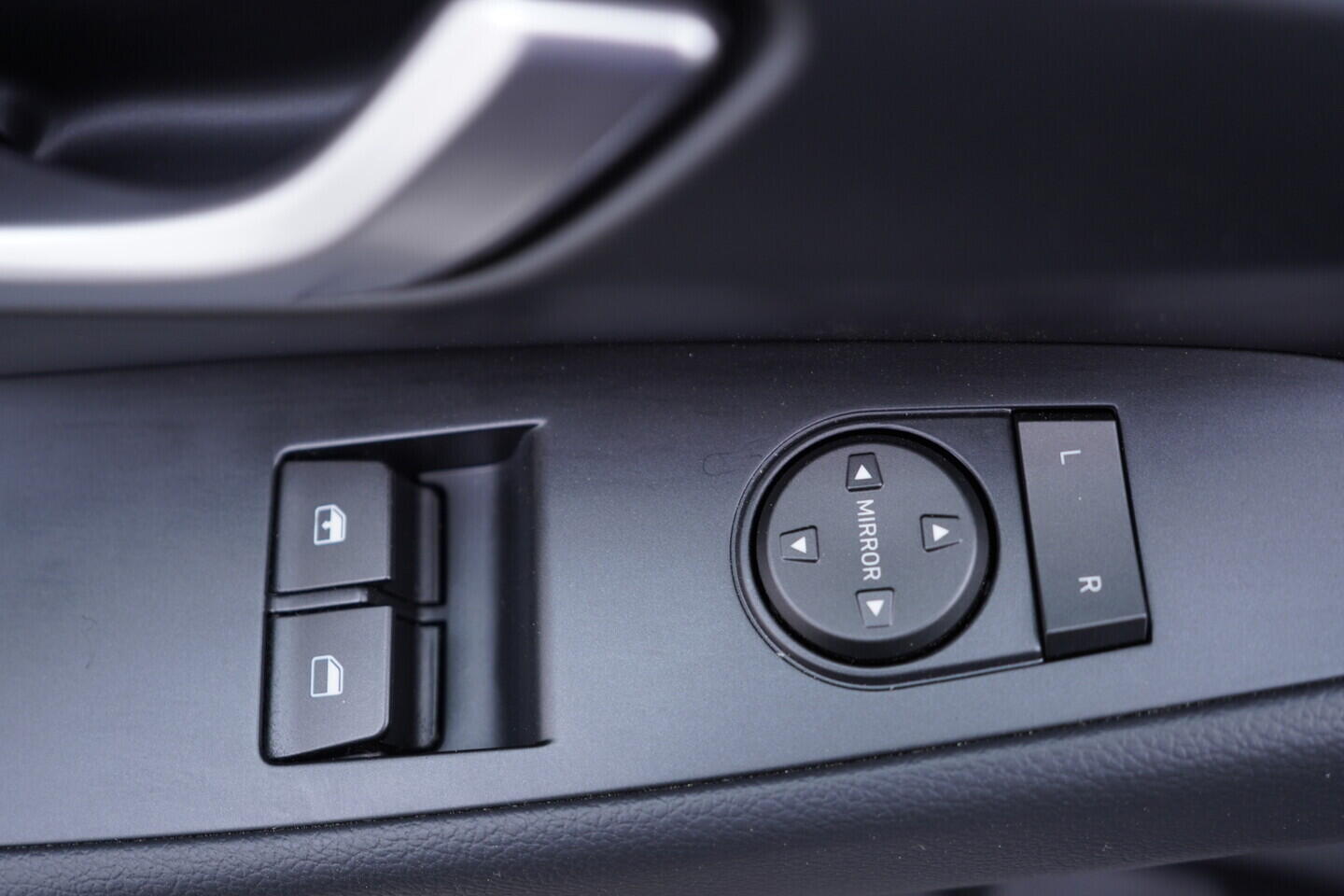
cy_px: 448
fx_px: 1344
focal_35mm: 36
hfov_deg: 53.1
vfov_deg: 36.9
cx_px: 672
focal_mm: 24
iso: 200
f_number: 2.8
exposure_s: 1/40
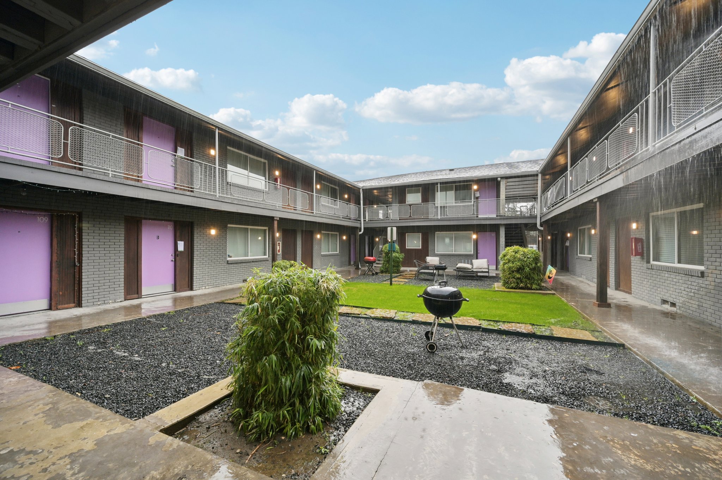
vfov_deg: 81.1
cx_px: 361
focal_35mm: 14
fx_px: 281
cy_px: 240
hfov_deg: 104.3
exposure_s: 1/20
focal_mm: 14
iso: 250
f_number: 9
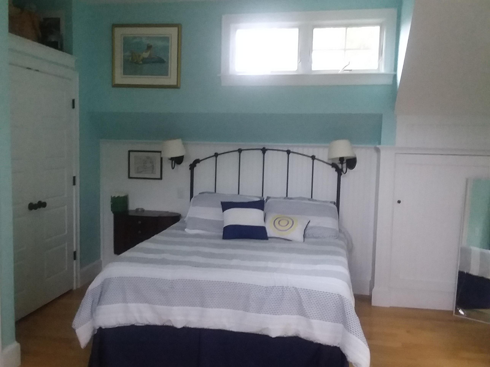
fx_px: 411
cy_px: 184
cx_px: 245
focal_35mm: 29
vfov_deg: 48.2
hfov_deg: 61.7
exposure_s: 1/17
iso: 320
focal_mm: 2.47
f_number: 1.9
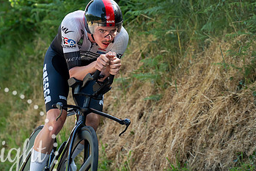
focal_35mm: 446
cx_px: 135
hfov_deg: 4.6
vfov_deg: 3.1
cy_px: 89
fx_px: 3173
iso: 500
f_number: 3.5
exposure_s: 1/1000
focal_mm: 152
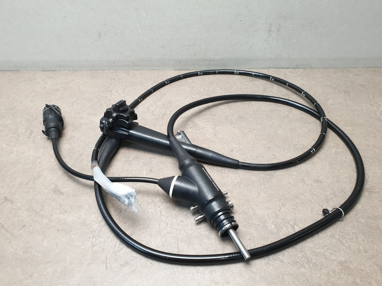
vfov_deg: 53.1
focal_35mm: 26
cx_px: 191
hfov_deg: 67.3
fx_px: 287
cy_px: 143
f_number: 2.4
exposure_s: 1/50
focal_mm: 4.3
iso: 160
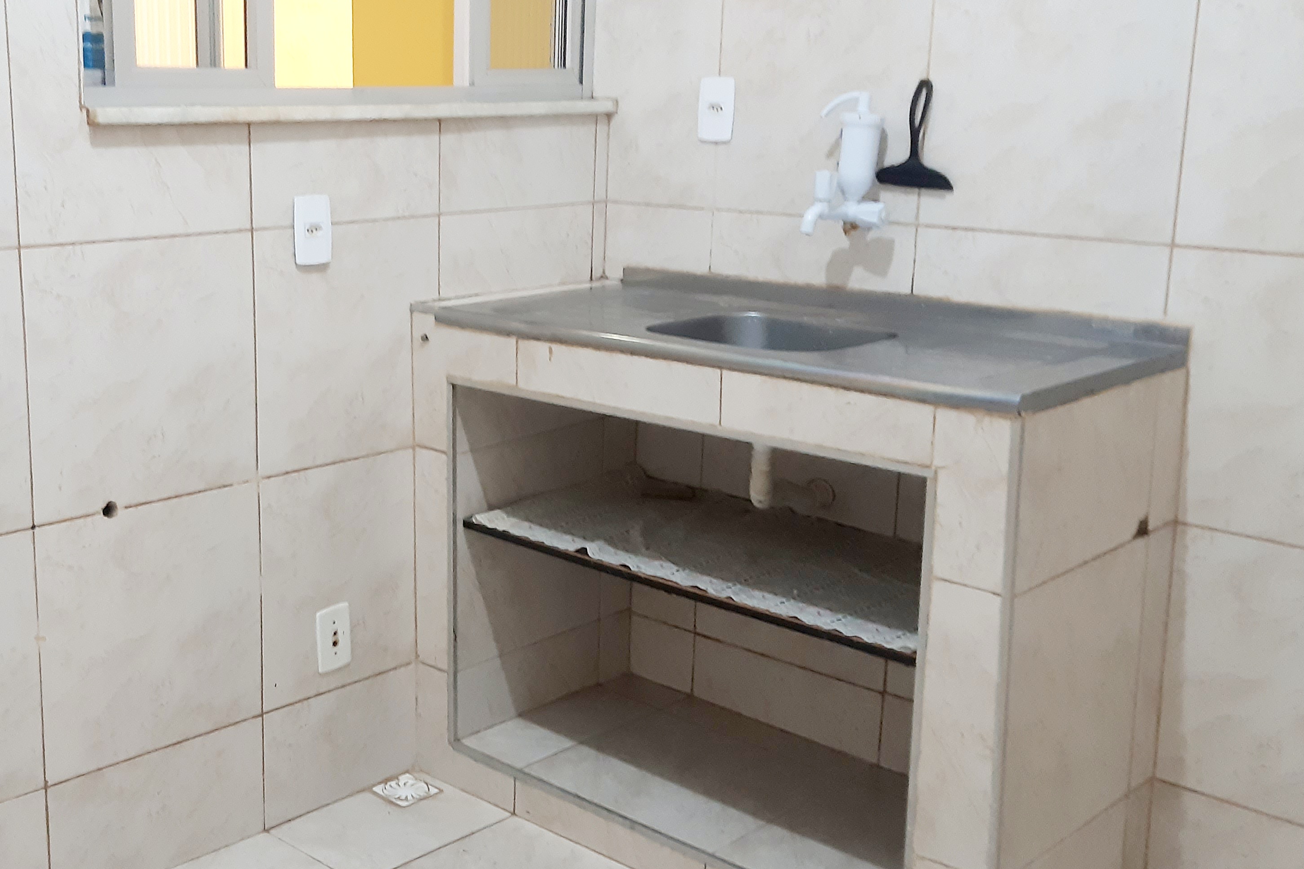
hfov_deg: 44.7
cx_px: 417
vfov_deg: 31.2
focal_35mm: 43
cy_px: 412
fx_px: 1557
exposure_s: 1/30
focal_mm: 3.92
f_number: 1.7
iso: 200
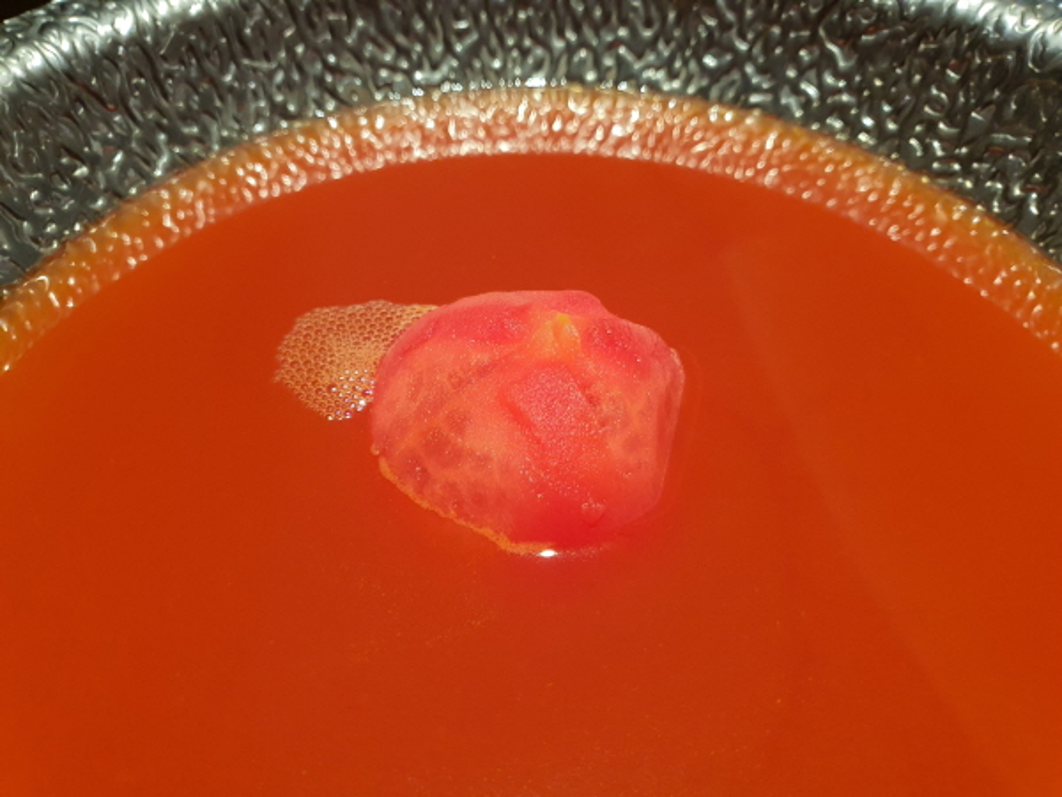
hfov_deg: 67.3
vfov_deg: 53.1
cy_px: 398
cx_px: 531
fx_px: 798
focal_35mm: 26
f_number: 1.5
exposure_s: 1/40
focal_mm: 4.3
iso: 200
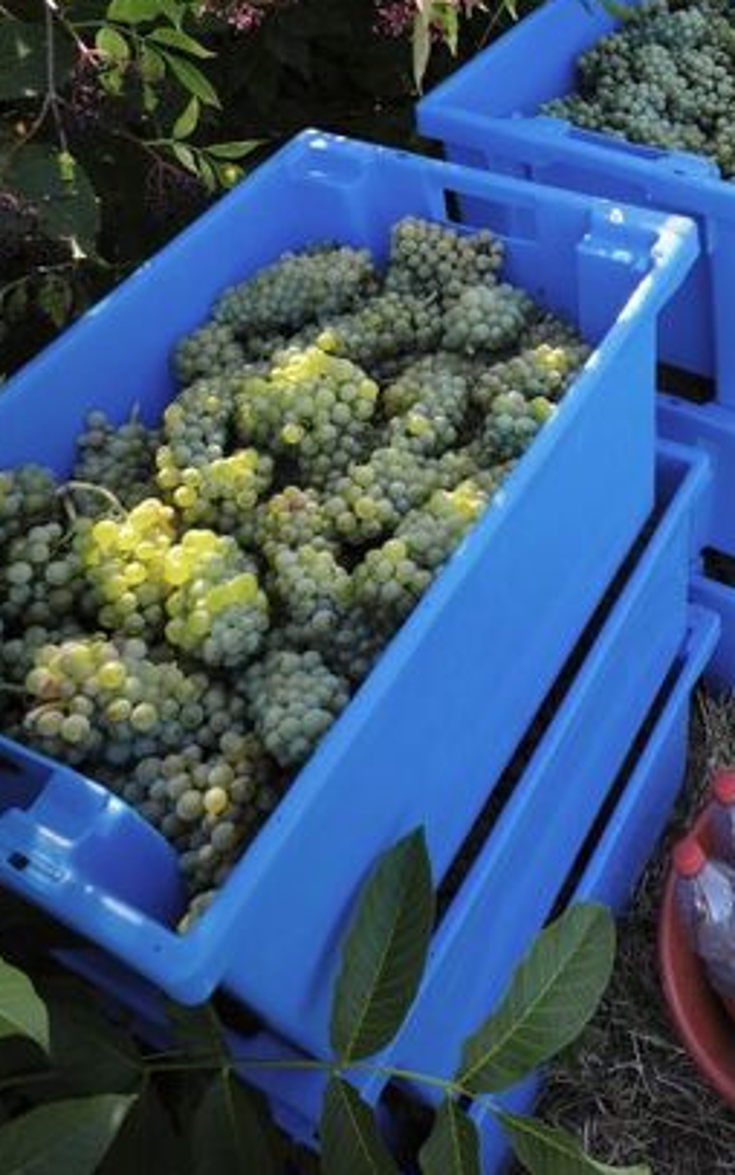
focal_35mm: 36
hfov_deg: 33.8
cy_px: 339
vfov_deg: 52.3
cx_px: 631
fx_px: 1153
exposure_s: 1/338
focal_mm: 5.35
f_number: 1.7
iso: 50
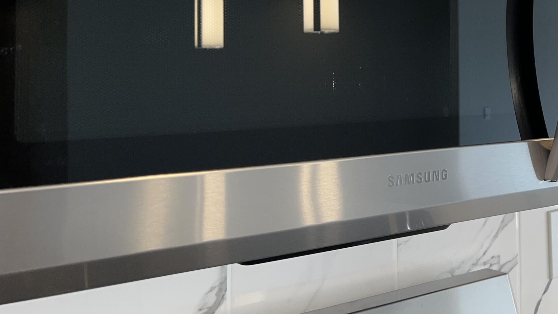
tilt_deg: +1.8
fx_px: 740
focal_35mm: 50
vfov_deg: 23.4
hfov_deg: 39.0
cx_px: 478
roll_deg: +0.4
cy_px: 34
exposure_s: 1/120
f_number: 1.5
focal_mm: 5.7
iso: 40
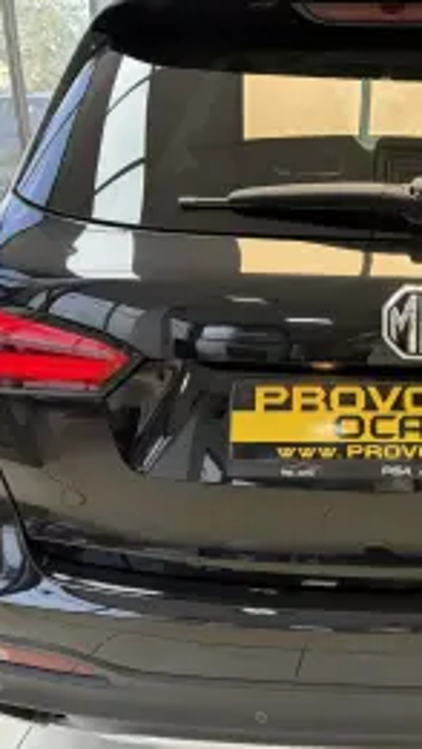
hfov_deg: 28.7
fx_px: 775
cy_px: 364
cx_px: 416
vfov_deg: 51.6
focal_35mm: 39
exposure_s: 1/50
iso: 64
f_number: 1.6
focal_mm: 5.96
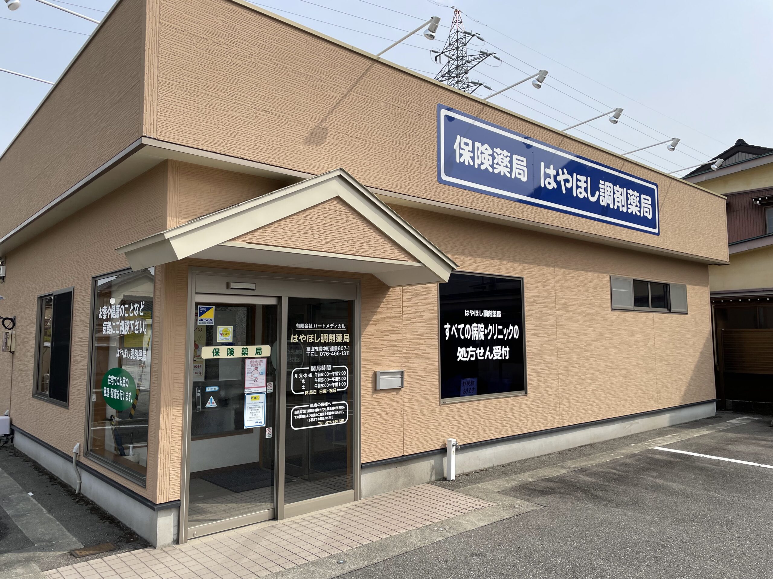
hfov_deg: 67.3
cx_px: 386
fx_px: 581
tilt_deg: +4.8
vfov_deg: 53.1
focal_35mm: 26
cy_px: 290
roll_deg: +0.5
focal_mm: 4.2
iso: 32
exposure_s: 1/3300
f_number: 1.6
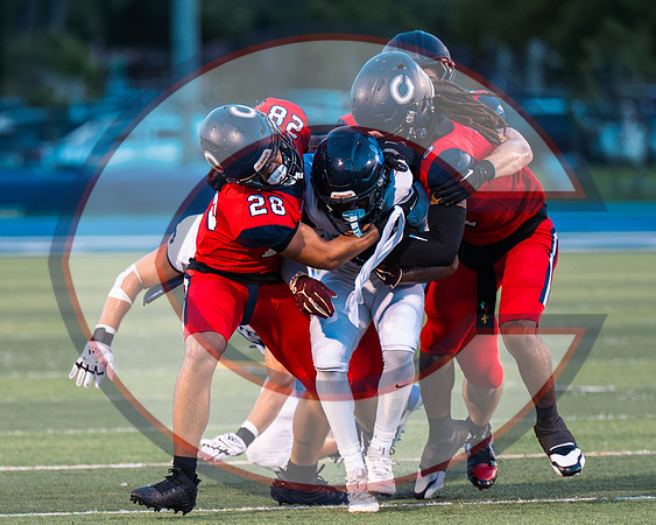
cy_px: 319
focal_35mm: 526
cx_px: 327
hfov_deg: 3.7
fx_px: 10200
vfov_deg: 2.9
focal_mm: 200
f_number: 2.8
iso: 5000
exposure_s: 1/1600
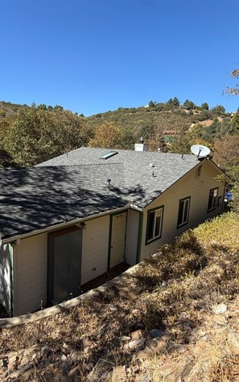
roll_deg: -2.7
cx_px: 100
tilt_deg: -8.4
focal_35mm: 20
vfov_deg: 84.8
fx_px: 208
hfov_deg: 59.3
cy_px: 174
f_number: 2.2
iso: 50
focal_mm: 2.22
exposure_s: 1/942
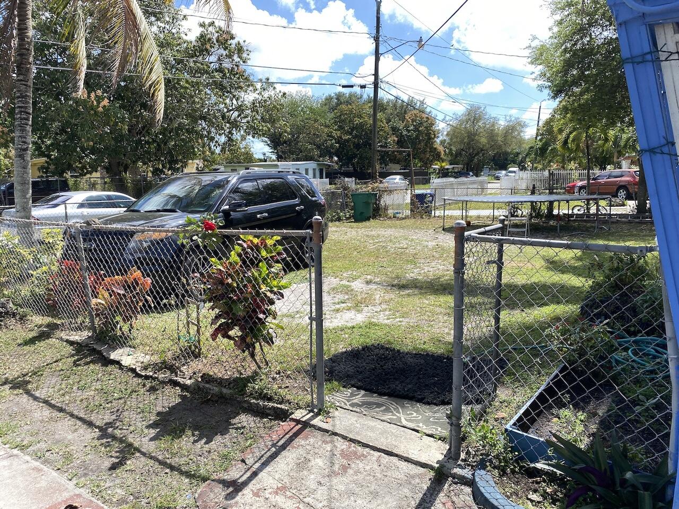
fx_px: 510
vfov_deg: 53.1
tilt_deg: -10.1
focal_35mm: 26
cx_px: 340
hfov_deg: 67.3
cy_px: 254
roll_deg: -2.5
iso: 32
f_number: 1.8
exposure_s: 1/1961
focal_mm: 4.25
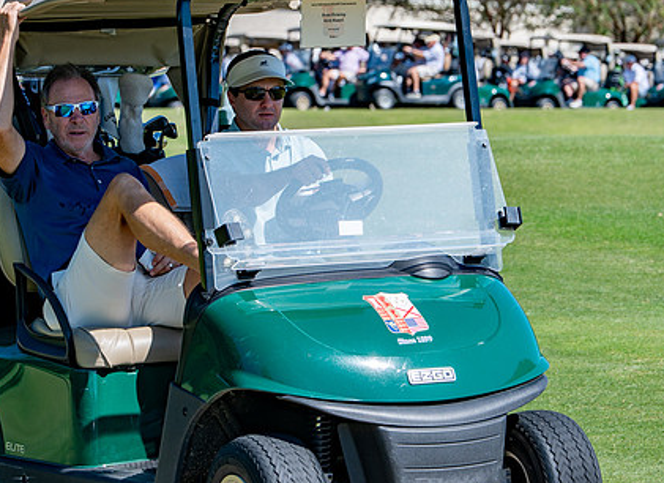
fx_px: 3851
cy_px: 150
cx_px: 297
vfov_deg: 7.2
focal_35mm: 203
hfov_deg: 9.9
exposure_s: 1/640
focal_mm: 112
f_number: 5
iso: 125
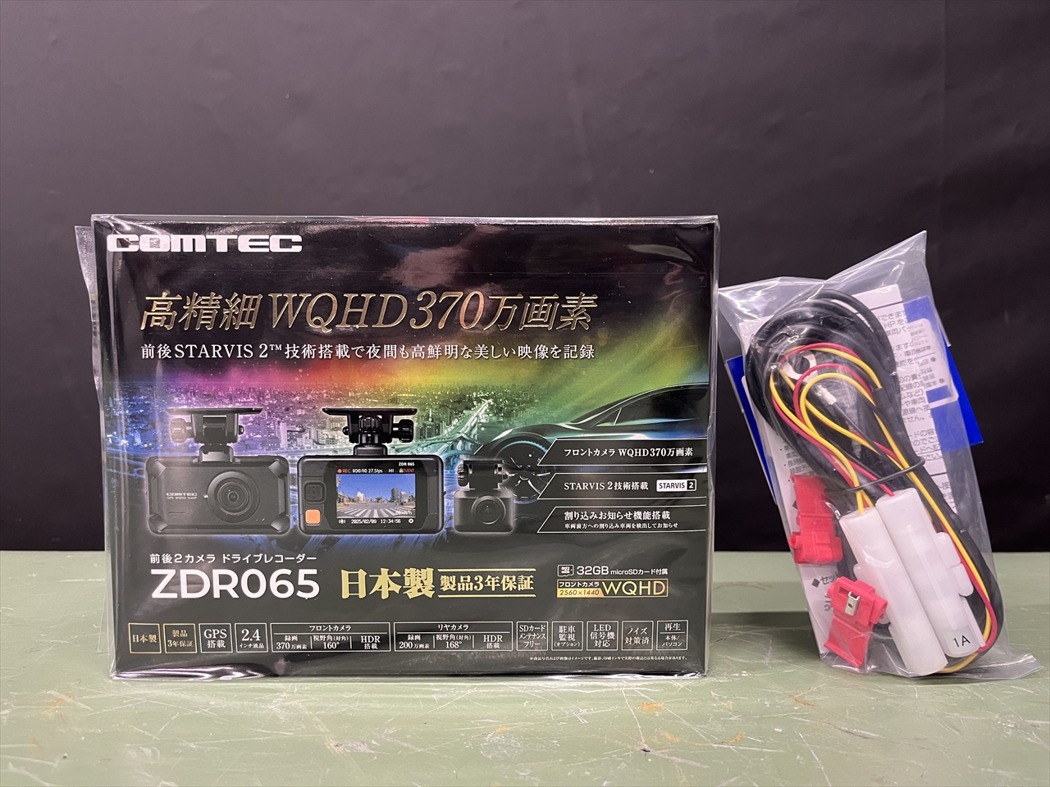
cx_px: 525
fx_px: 789
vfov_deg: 53.1
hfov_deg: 67.3
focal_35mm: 26
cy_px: 394
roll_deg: +0.9
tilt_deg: -1.7
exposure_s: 1/60
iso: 400
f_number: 1.6
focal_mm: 5.1
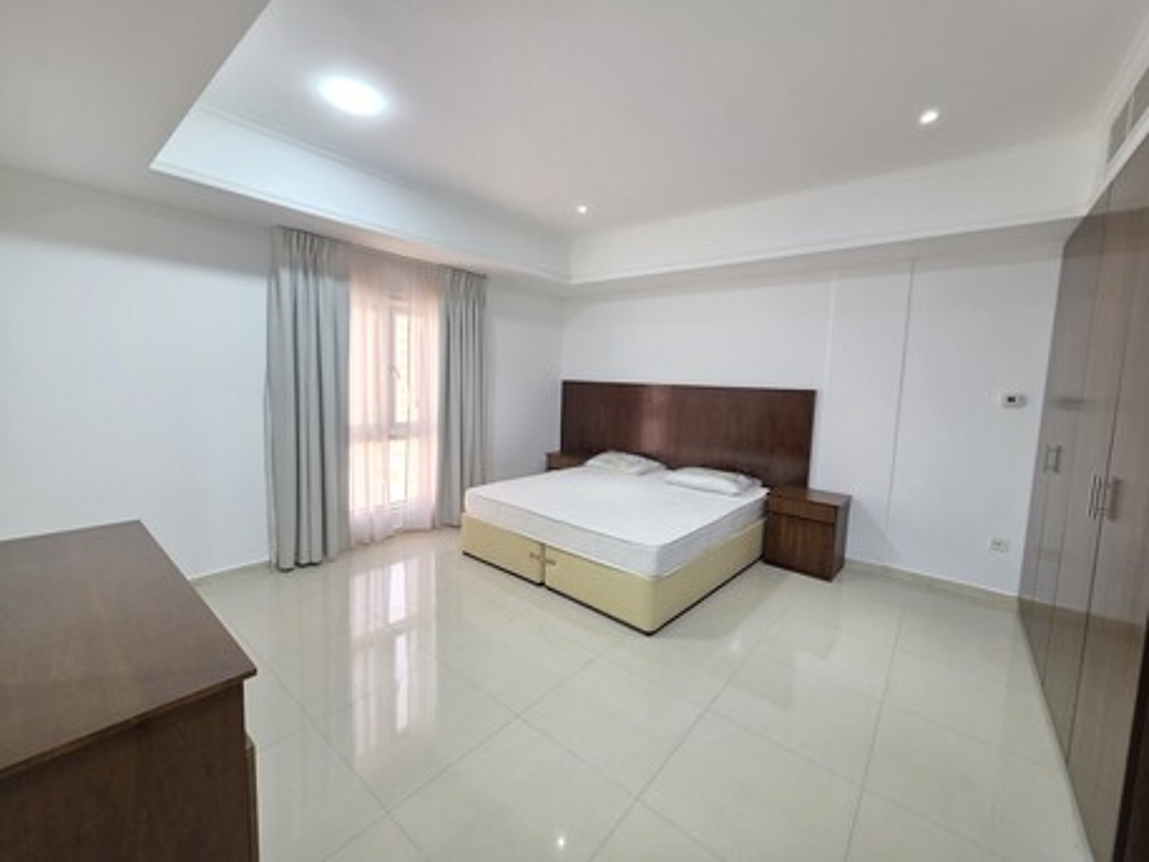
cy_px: 431
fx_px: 432
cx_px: 574
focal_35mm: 13
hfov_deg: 106.2
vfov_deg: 89.9
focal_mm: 2.2
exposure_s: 1/100
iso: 200
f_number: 1.9
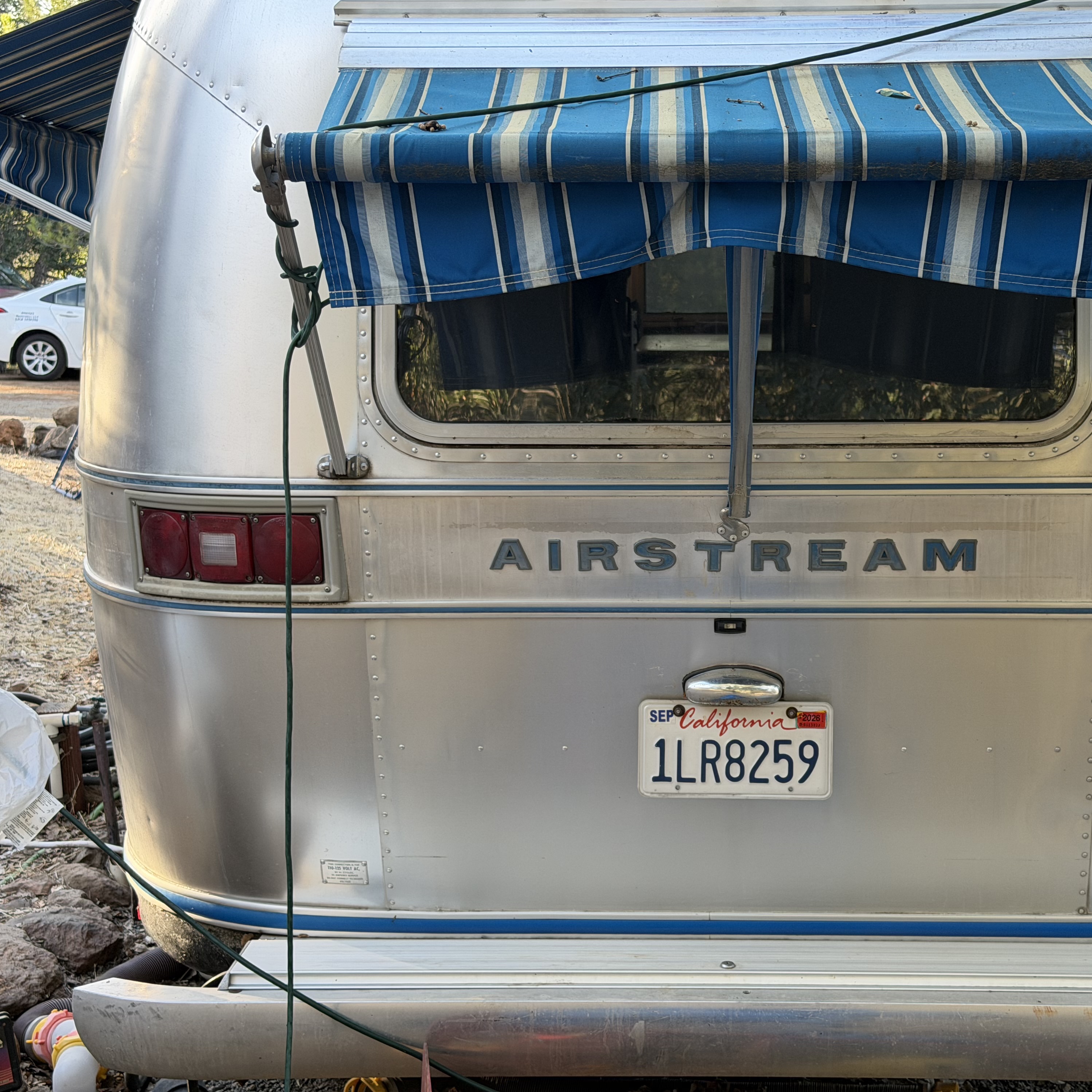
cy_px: 543
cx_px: 693
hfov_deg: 29.9
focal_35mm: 57
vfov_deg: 30.0
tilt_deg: -8.7
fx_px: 2034
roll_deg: +1.3
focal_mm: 6.76
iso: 64
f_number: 1.78
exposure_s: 1/197
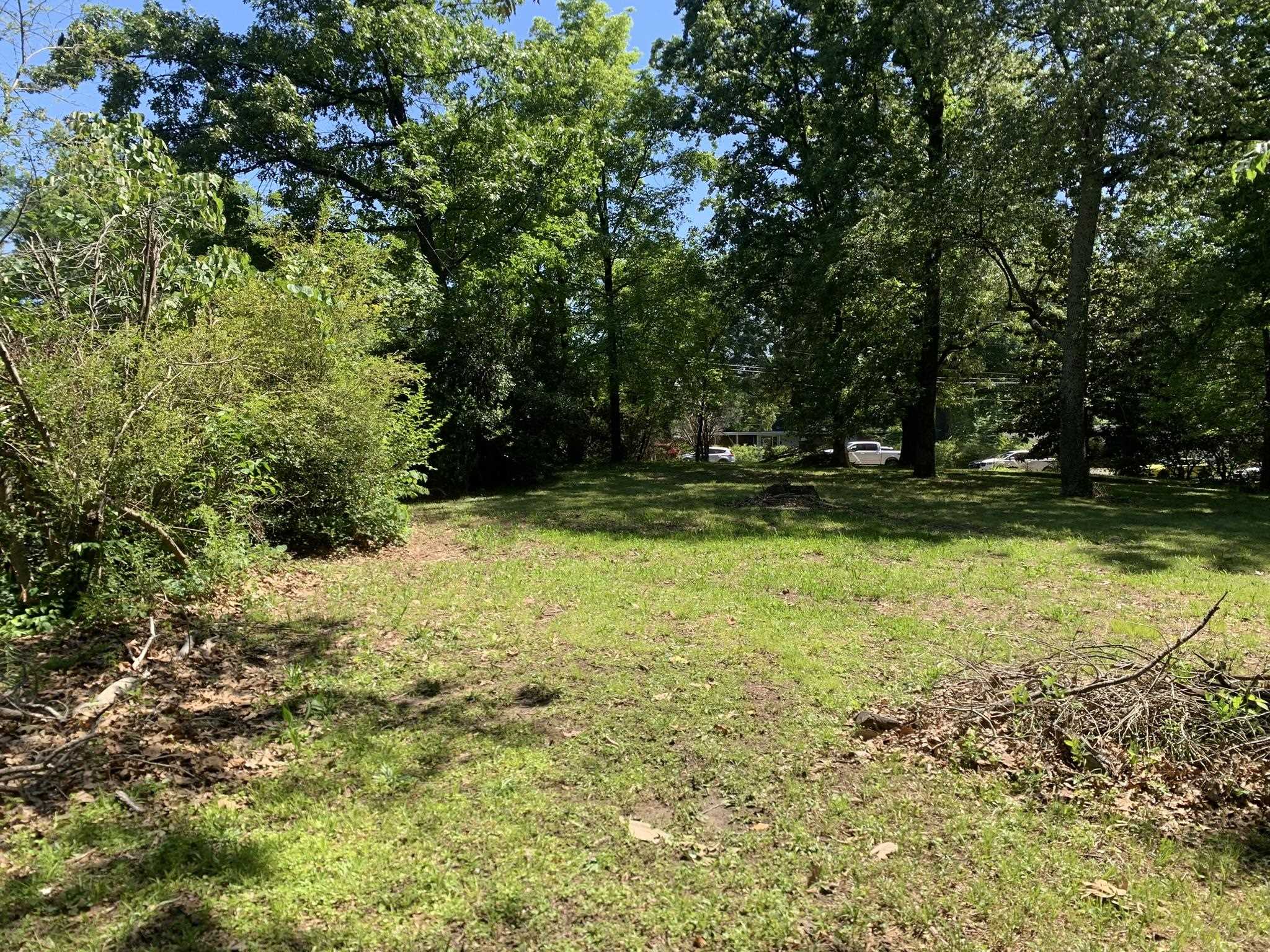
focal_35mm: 26
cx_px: 635
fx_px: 954
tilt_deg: -0.6
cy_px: 476
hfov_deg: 67.3
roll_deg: +0.3
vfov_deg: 53.1
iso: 25
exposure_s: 1/737
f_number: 1.8
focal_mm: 4.25
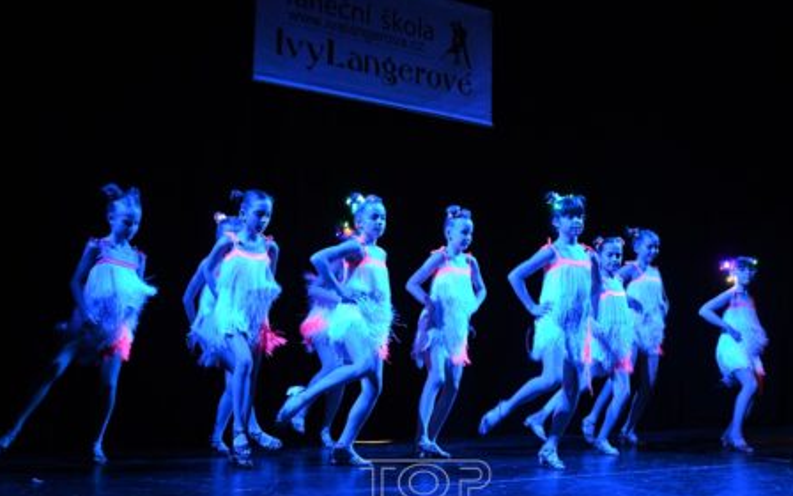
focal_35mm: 41
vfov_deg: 31.2
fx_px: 886
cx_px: 425
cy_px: 295
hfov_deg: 48.2
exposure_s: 1/125
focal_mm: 24
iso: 6400
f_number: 3.8
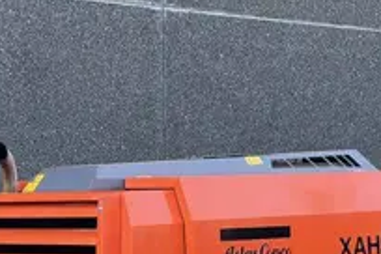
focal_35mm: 157
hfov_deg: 13.0
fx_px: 1661
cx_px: 95
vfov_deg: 8.6
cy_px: 306
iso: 40
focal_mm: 7.5
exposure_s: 1/99
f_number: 2.2
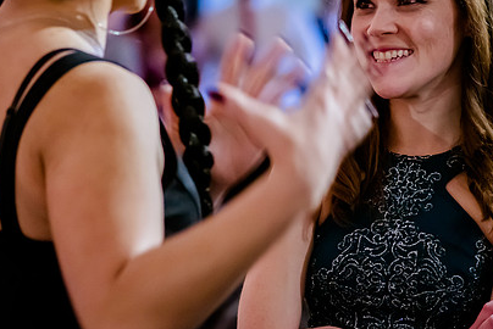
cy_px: 118
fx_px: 3097
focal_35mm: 226
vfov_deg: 6.1
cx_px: 239
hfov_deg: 9.1
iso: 4000
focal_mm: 105
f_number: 2.8
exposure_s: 1/100
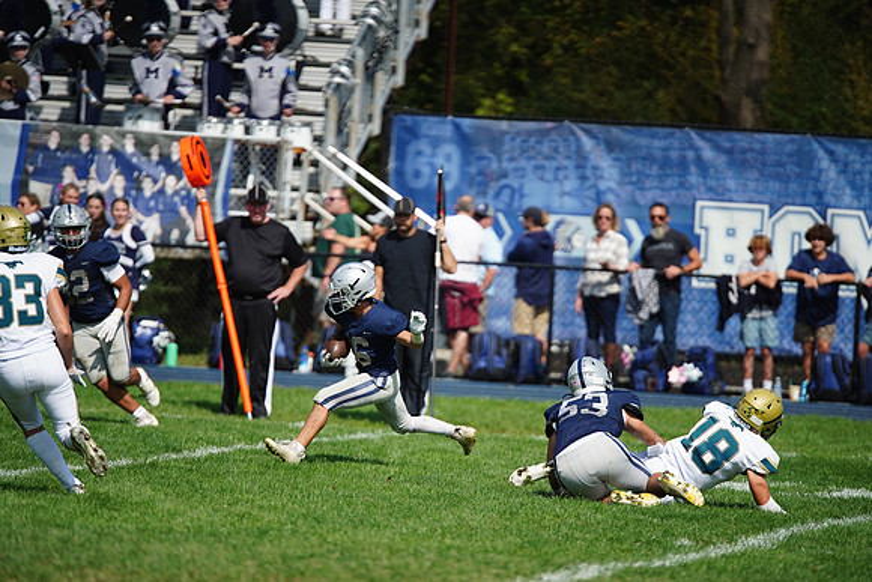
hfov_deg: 6.9
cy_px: 291
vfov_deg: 4.6
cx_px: 436
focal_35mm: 300
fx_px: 7268
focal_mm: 300
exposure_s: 1/6400
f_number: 2.8
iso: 400
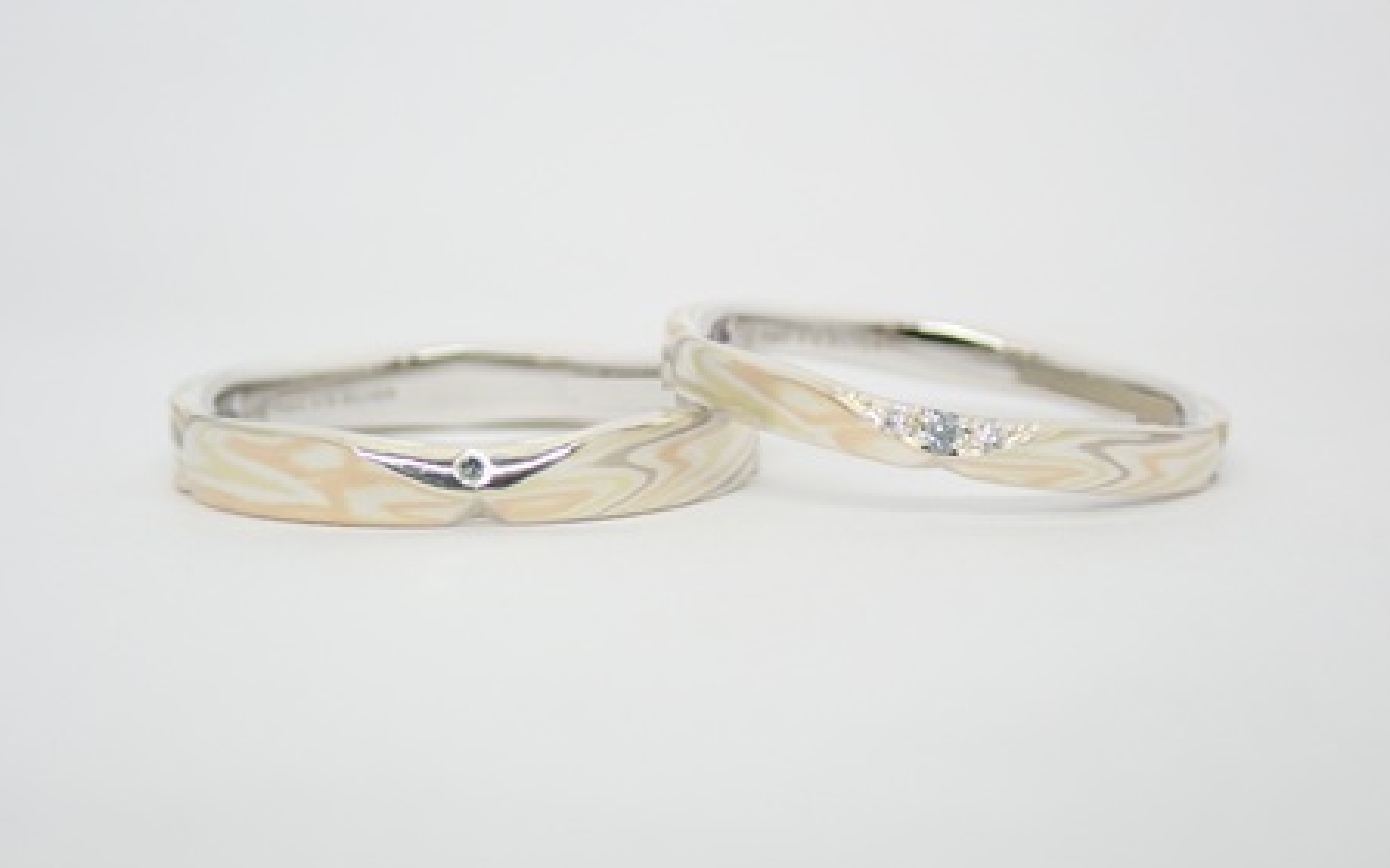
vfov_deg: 15.9
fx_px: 3106
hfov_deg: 25.2
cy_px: 417
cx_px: 695
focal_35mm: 82
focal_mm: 13.65
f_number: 4.1
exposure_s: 1/100
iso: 200
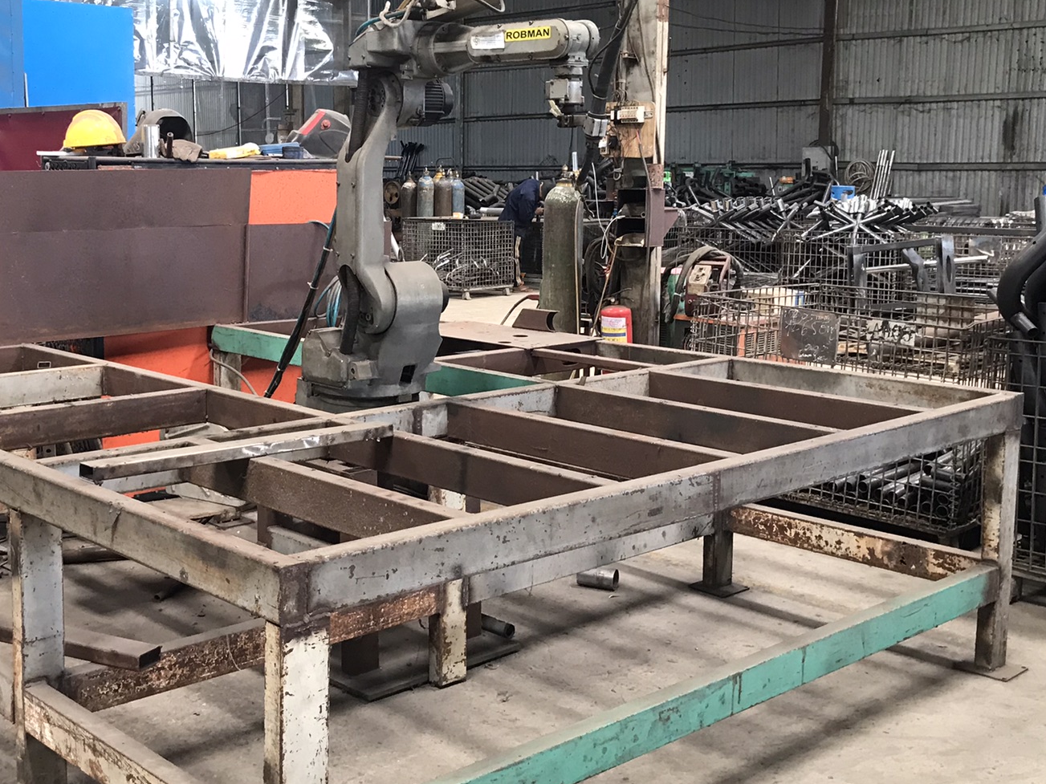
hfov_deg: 42.7
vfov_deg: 32.8
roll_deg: +0.5
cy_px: 330
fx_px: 1329
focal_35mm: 44
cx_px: 411
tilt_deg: -5.6
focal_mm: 3.99
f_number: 1.8
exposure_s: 1/17
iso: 40
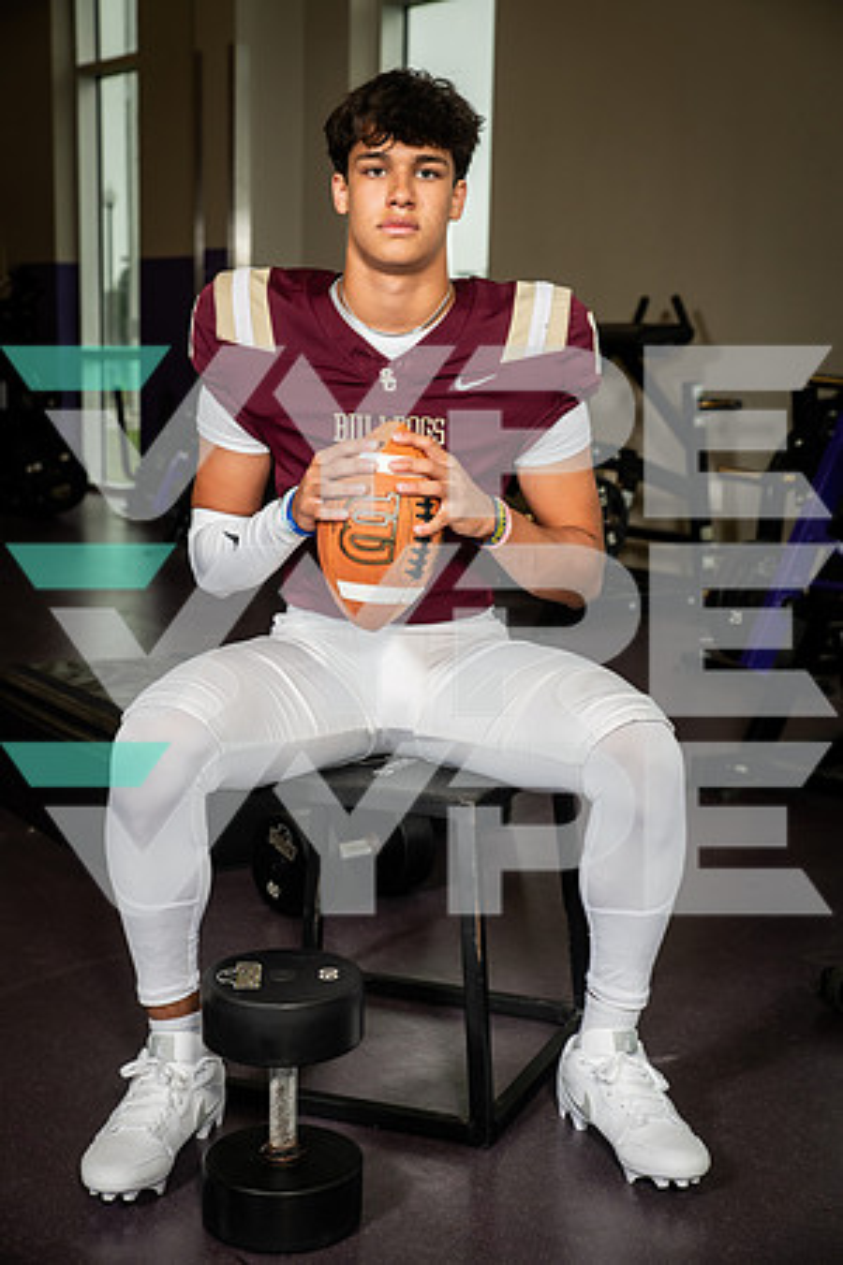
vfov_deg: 36.2
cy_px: 632
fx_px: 1932
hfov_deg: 24.6
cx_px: 422
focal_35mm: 55
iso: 500
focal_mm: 55
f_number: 5.6
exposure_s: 1/250
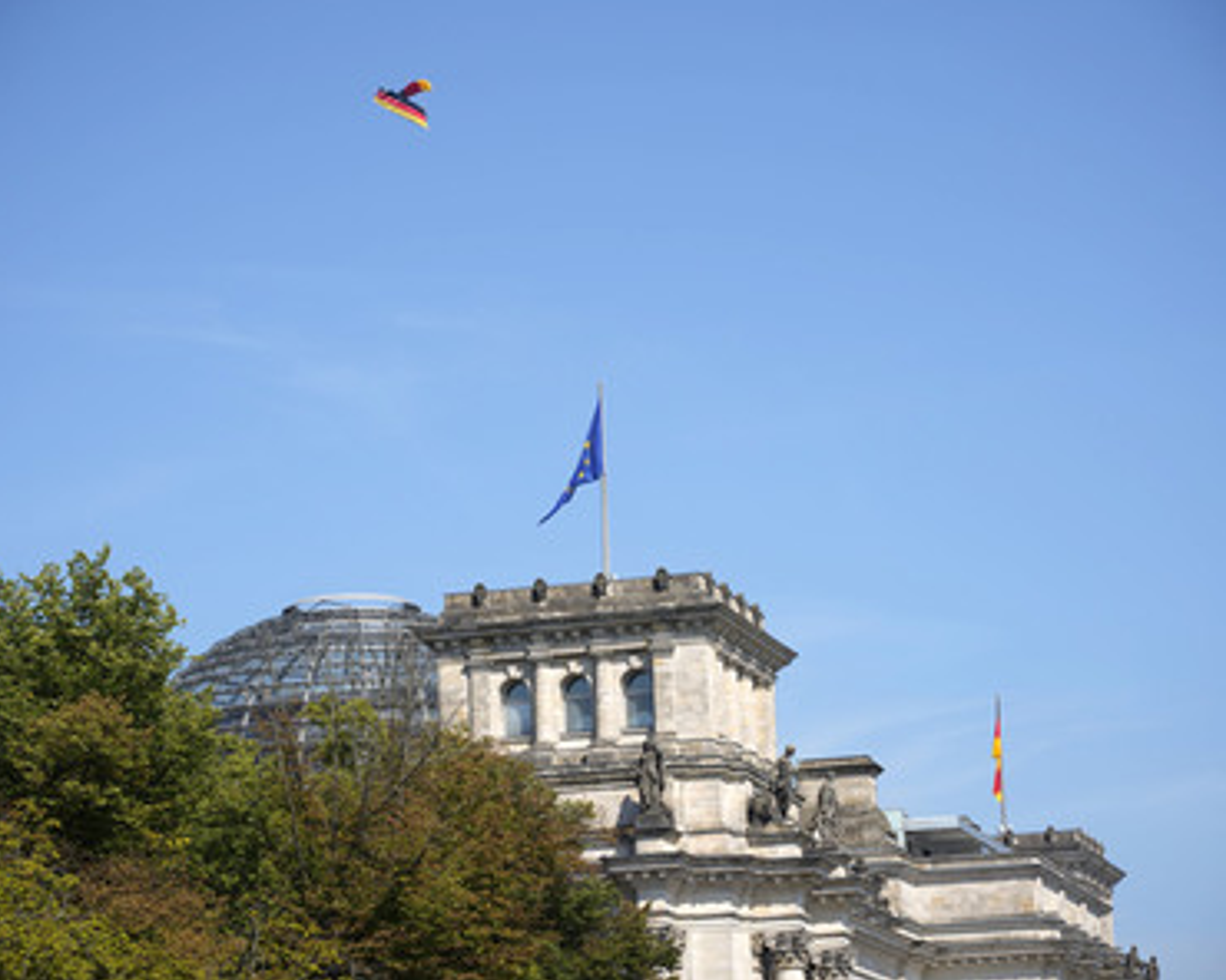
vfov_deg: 14.8
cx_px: 595
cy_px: 487
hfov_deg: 18.5
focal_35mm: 104
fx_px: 3774
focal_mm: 91
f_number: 5.6
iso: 64
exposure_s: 1/500
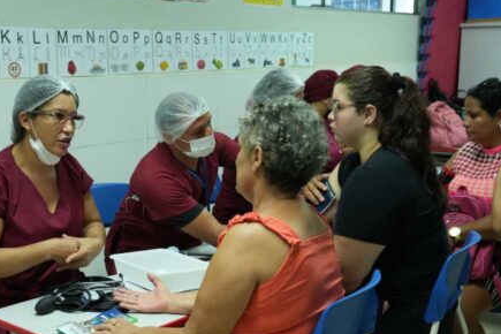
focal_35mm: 51
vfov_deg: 26.4
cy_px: 207
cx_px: 193
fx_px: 710
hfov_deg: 38.7
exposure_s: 1/250
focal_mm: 37
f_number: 4
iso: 4000
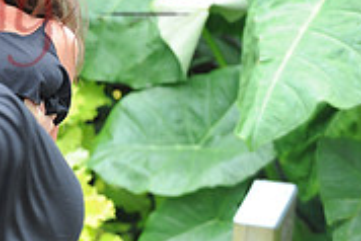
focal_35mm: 358
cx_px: -191
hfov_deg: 5.7
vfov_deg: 3.8
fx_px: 3593
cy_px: -73
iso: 500
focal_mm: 110
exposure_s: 1/100
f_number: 5
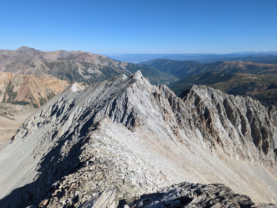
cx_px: 138
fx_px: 192
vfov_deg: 56.9
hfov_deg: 71.5
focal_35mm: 24
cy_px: 104
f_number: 1.85
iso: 51
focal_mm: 6.81
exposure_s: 1/2058
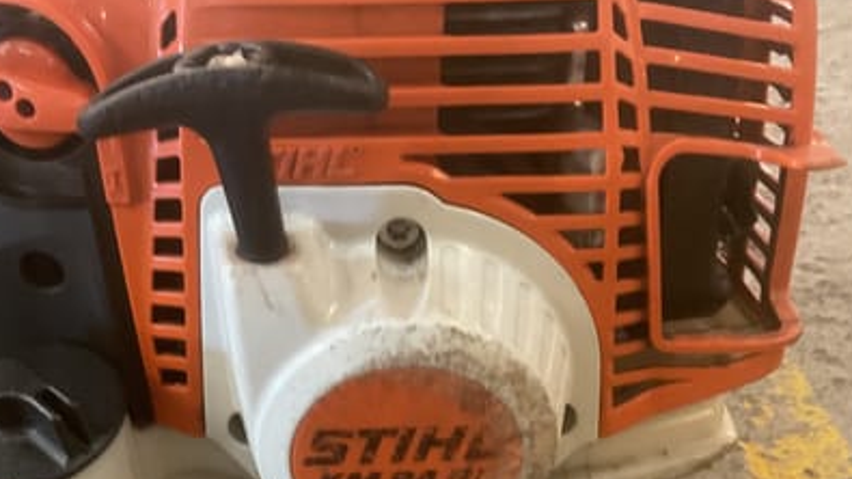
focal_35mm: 40
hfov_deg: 50.4
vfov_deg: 29.2
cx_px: 386
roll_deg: +1.0
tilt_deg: -34.7
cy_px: 359
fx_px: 903
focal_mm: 3
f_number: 1.8
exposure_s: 1/25
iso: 320
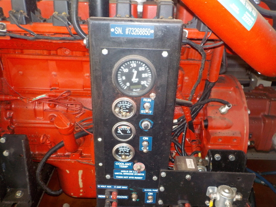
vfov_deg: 46.8
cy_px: 104
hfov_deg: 60.0
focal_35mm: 30
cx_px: 138
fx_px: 239
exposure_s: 1/30
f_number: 3.3
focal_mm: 4.1
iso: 200
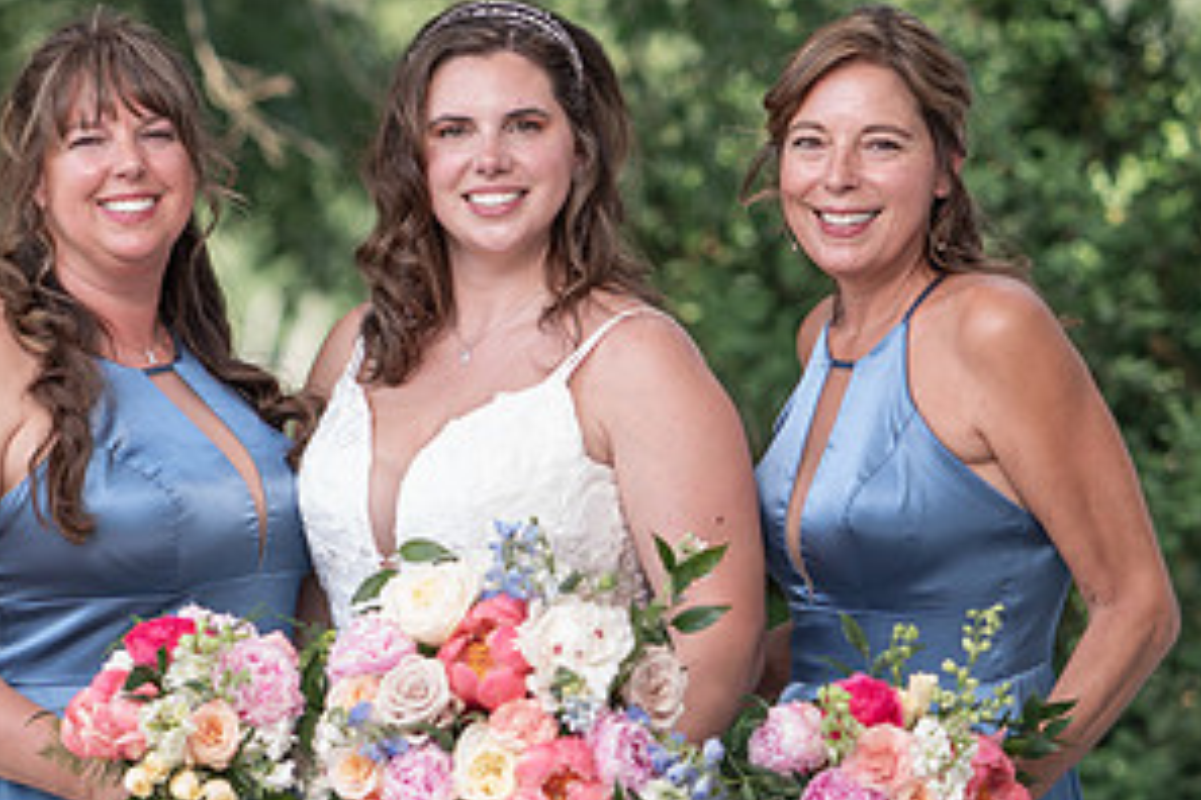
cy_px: 450
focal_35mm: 172
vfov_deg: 8.0
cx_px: 498
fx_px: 5738
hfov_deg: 11.9
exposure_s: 1/500
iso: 64
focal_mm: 85
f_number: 2.2
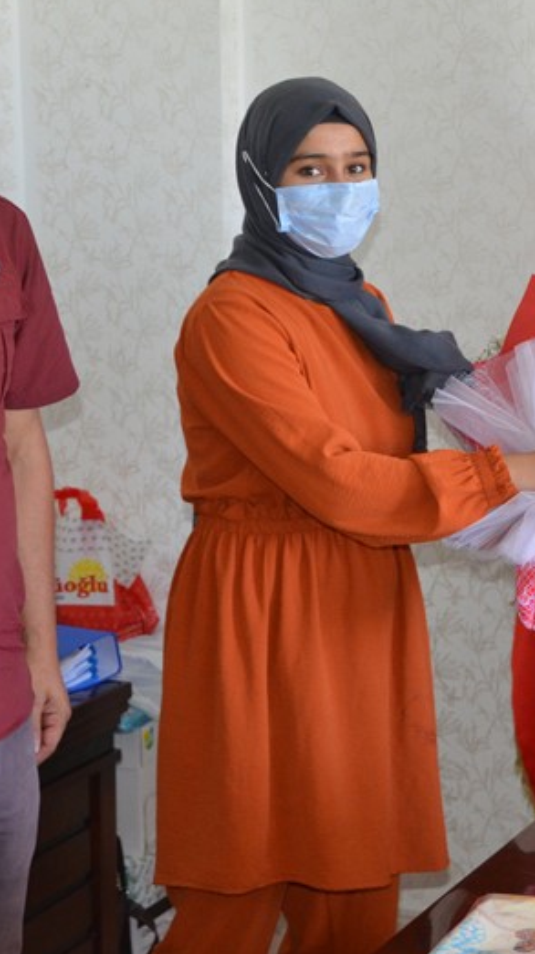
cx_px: 550
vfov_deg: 24.6
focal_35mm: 86
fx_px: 2172
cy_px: 323
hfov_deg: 13.8
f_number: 3.8
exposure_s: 1/60
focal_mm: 26
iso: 800
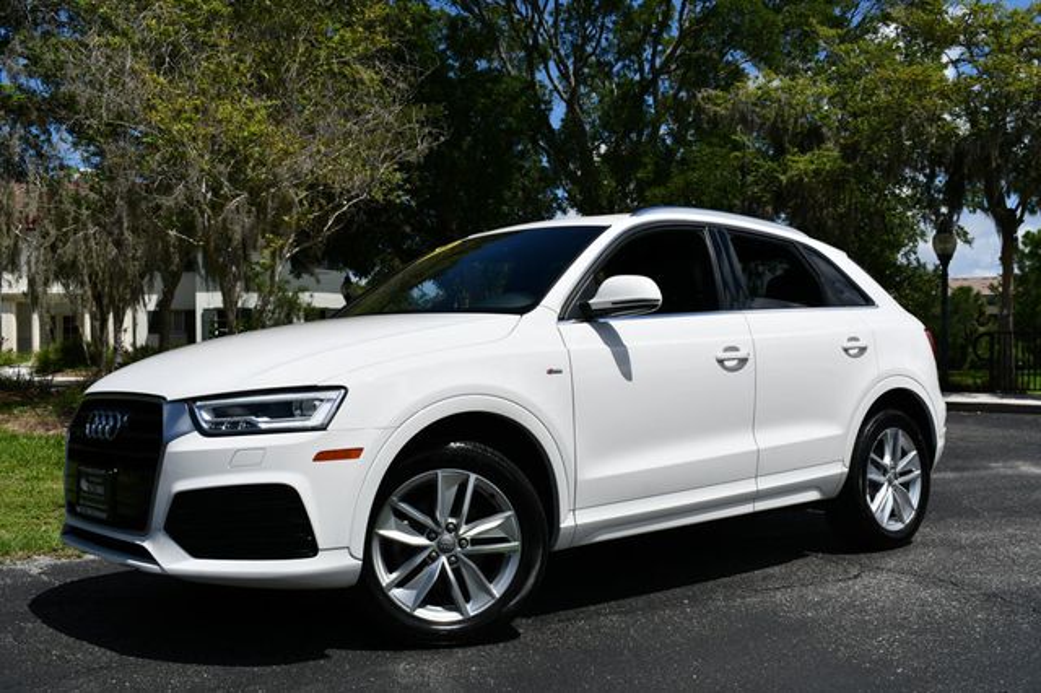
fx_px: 1127
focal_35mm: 39
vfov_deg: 34.2
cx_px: 520
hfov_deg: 49.6
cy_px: 346
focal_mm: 26
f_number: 10
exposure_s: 1/400
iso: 100
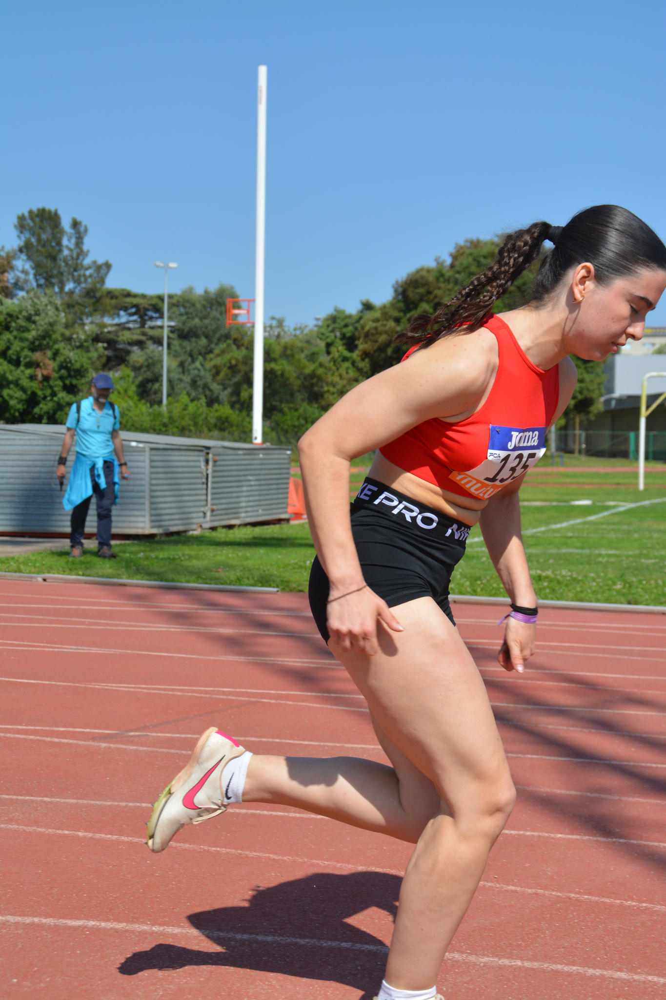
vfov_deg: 31.9
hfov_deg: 21.6
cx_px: 333
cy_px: 500
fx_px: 1748
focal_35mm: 63
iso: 400
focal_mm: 42
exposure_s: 1/1600
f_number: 7.1
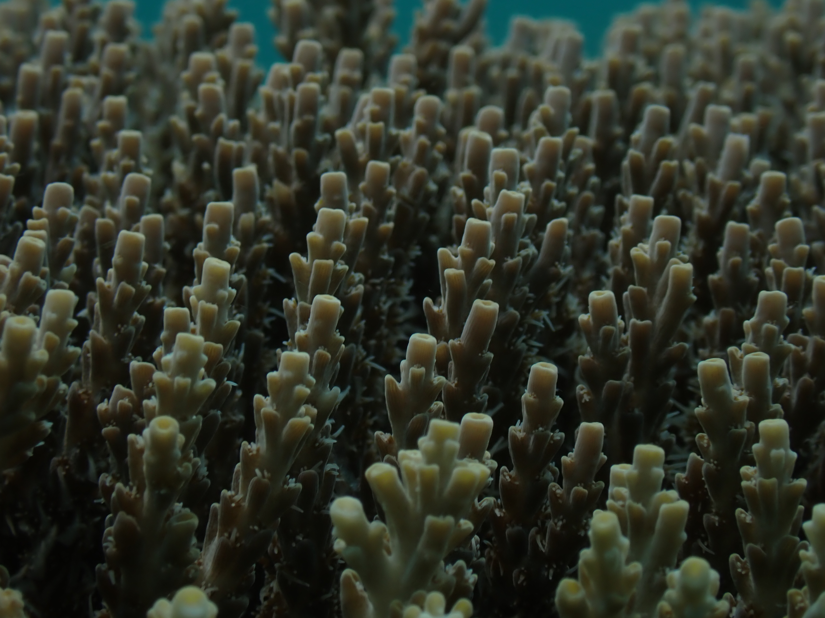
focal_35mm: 100
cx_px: 412
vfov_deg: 14.8
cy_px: 309
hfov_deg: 19.6
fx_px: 2383
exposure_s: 1/15
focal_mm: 18
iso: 100
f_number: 18
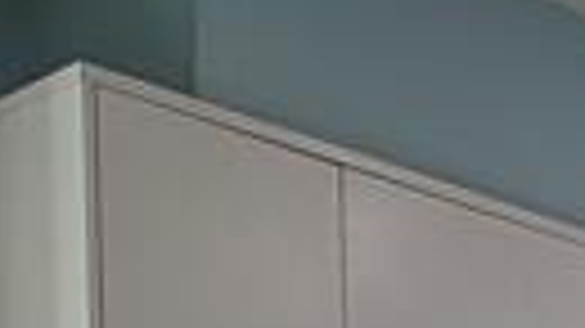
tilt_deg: -3.3
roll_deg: +2.7
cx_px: 288
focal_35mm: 120
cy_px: 885
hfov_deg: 17.9
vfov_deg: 8.8
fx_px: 1861
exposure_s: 1/212
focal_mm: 2.22
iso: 40
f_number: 2.2
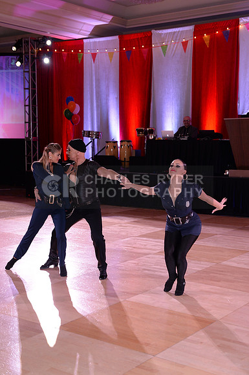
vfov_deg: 36.3
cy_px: 188
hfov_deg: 24.5
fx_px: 572
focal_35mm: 55
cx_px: 124
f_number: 4.5
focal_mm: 55
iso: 1600
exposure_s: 1/250
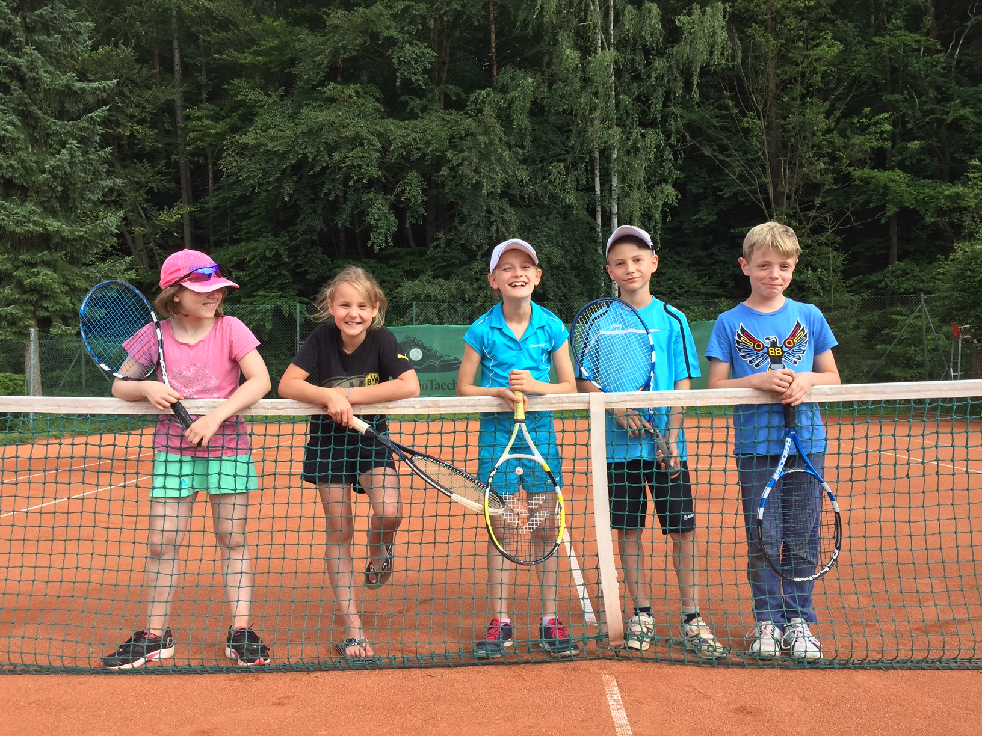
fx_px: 823
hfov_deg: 61.7
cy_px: 368
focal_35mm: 29
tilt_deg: +1.6
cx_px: 491
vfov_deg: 48.2
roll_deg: +0.0
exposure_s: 1/488
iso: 32
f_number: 2.2
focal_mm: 4.15
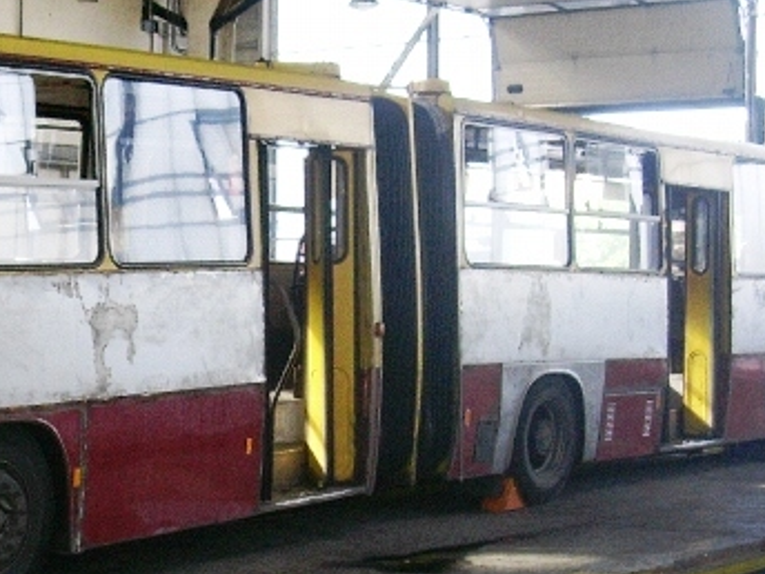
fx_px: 1901
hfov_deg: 22.3
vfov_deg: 17.2
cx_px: 100
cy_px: 347
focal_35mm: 86
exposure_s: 1/55.3
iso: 70
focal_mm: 5.6
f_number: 2.7
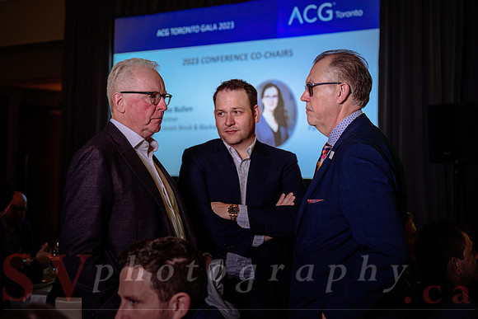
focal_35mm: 51
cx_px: 239
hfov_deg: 38.6
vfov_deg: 26.3
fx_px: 683
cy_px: 155
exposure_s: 1/125
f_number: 3.5
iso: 1000
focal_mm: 50
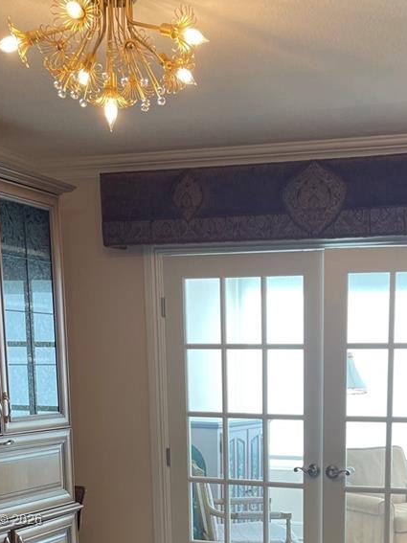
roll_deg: +0.1
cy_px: 521
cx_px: 296
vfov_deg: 32.6
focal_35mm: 55
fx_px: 863
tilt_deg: -11.3
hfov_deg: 26.3
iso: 50
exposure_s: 1/120
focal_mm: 4.2
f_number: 1.6
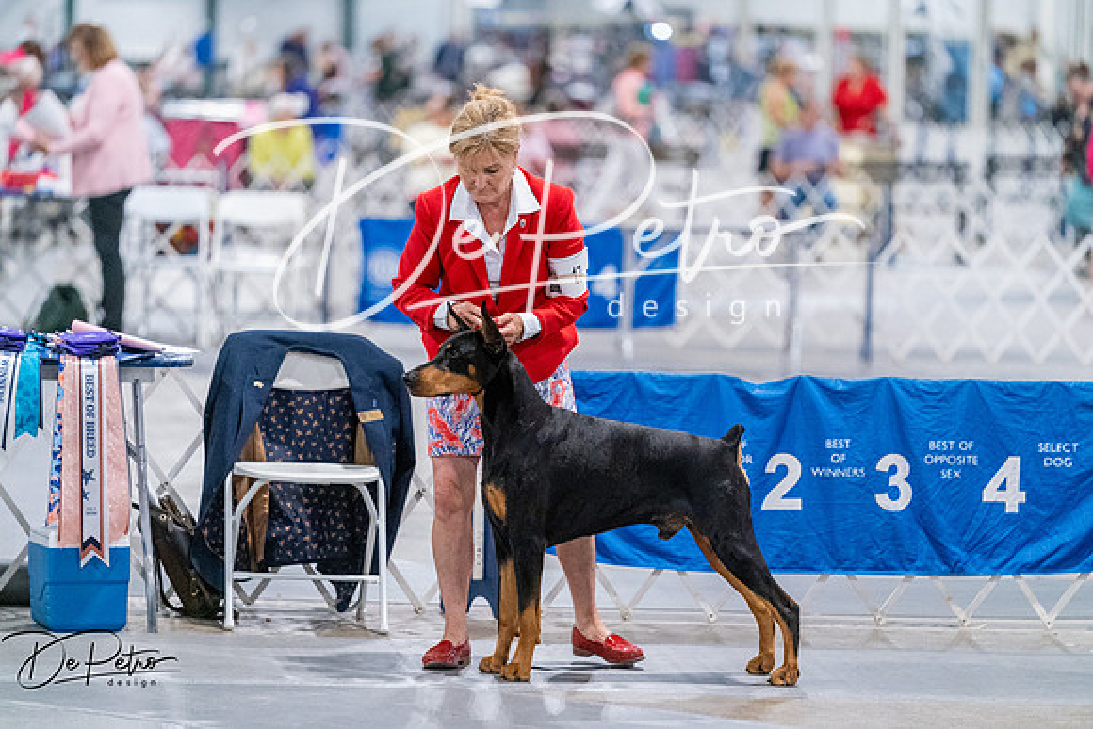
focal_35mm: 194
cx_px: 546
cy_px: 364
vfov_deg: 7.1
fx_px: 5891
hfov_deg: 10.6
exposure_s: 1/320
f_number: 3.2
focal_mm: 194
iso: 6400
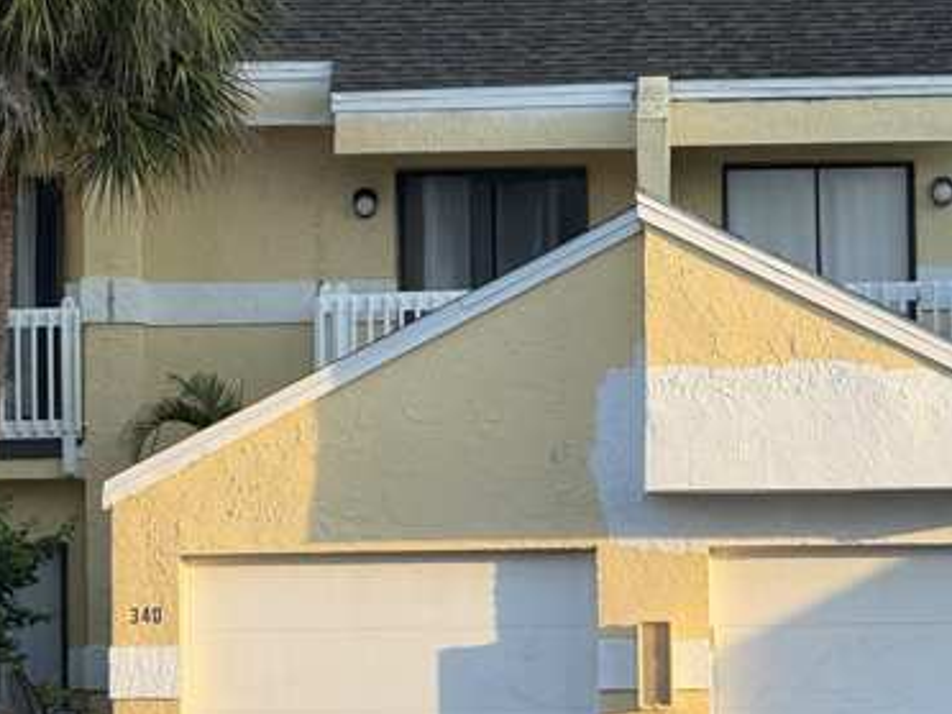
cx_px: 340
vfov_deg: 5.8
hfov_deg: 7.7
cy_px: 389
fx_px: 7095
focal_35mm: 258
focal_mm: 15.66
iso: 50
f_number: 2.8
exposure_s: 1/293
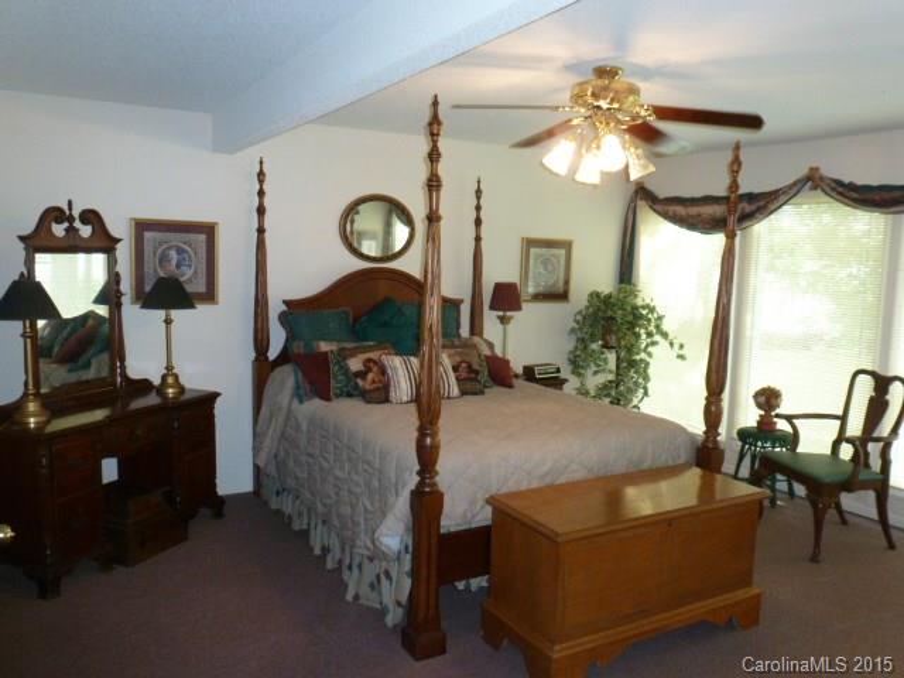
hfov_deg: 67.3
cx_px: 452
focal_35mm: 26
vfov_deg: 53.1
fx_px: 679
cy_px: 339
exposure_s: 1/60
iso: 400
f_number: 3.4
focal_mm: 4.7
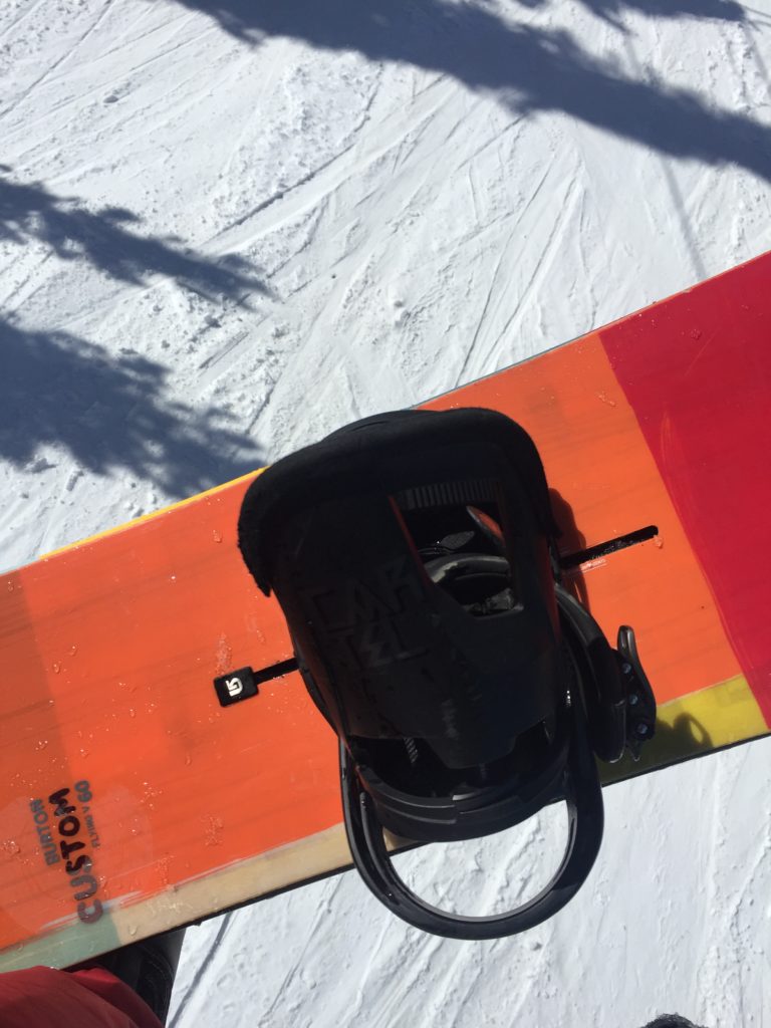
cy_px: 514
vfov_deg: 61.7
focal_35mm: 29
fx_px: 861
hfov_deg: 48.2
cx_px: 386
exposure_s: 1/5650
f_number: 2.2
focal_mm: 4.15
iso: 32
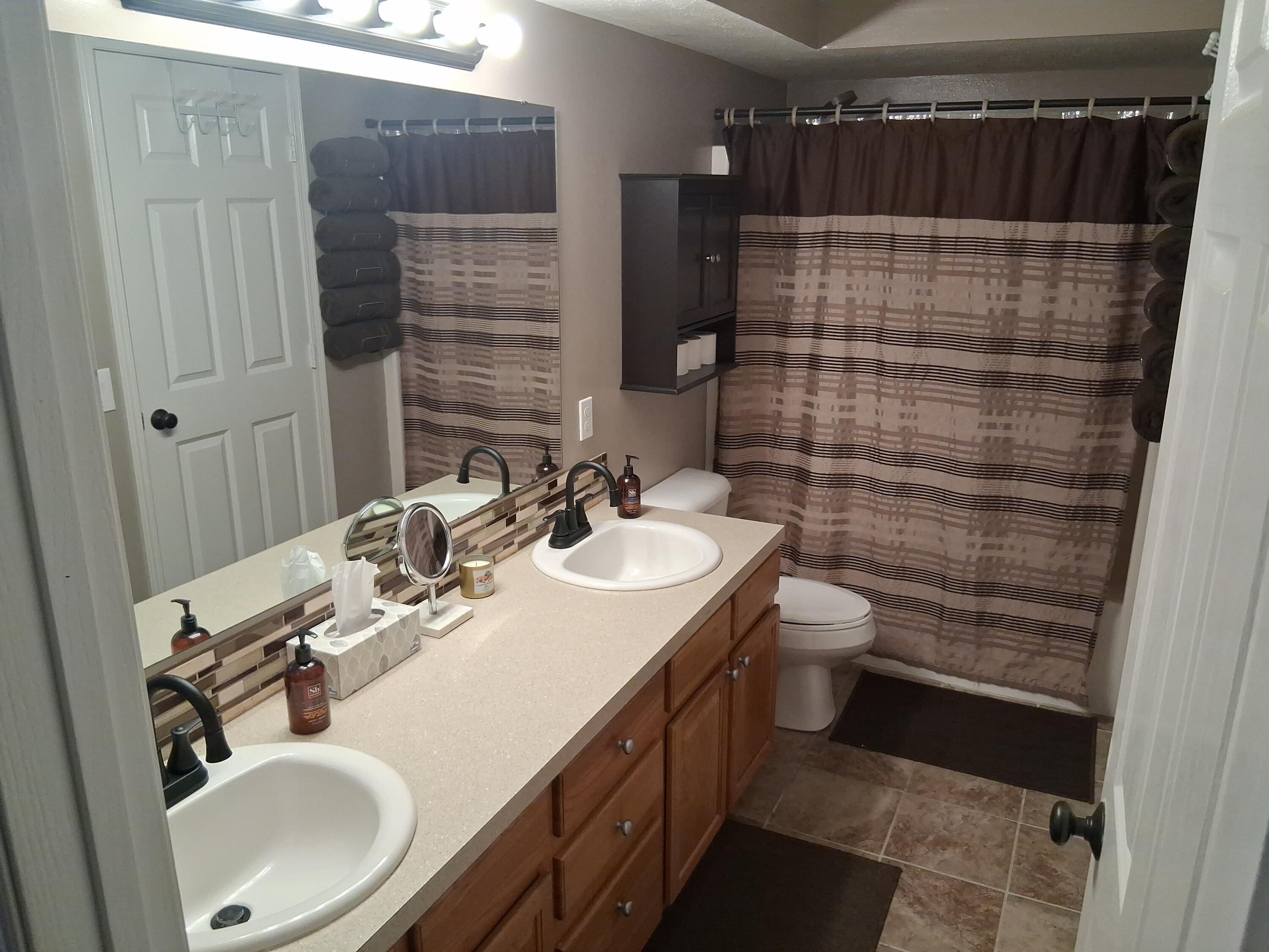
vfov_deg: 53.1
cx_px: 634
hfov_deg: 67.3
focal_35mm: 26
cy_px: 476
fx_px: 953
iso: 200
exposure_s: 1/120
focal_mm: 3.98
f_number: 1.8
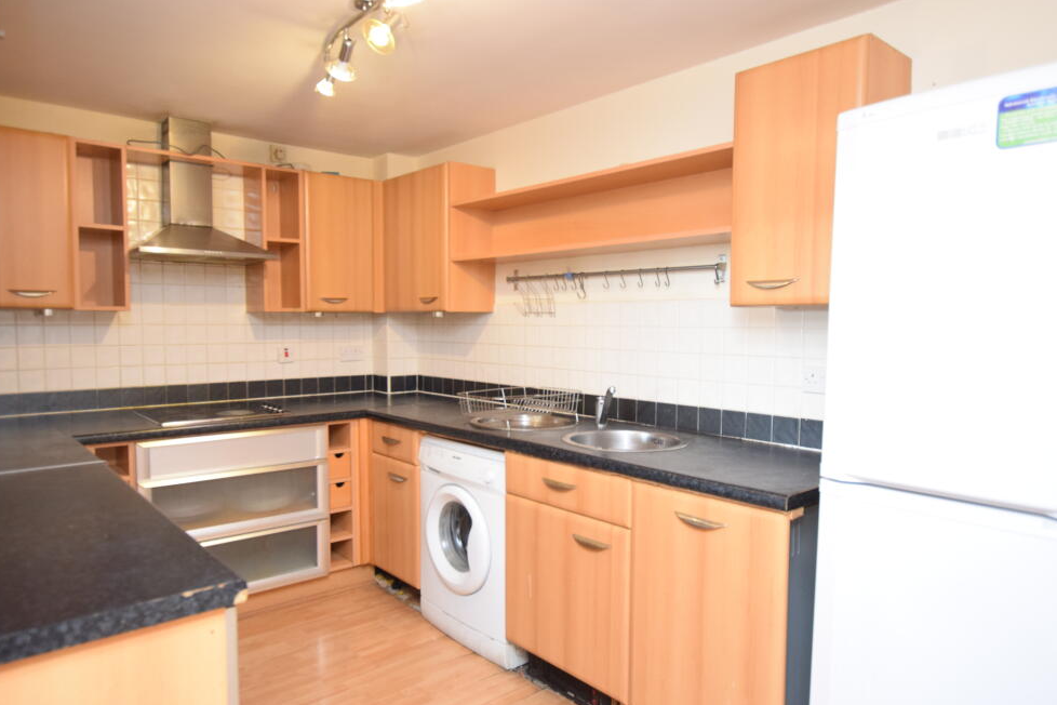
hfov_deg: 78.5
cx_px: 507
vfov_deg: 57.2
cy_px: 367
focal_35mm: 22
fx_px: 646
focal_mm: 14
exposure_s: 1/60
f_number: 3.5
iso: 1400
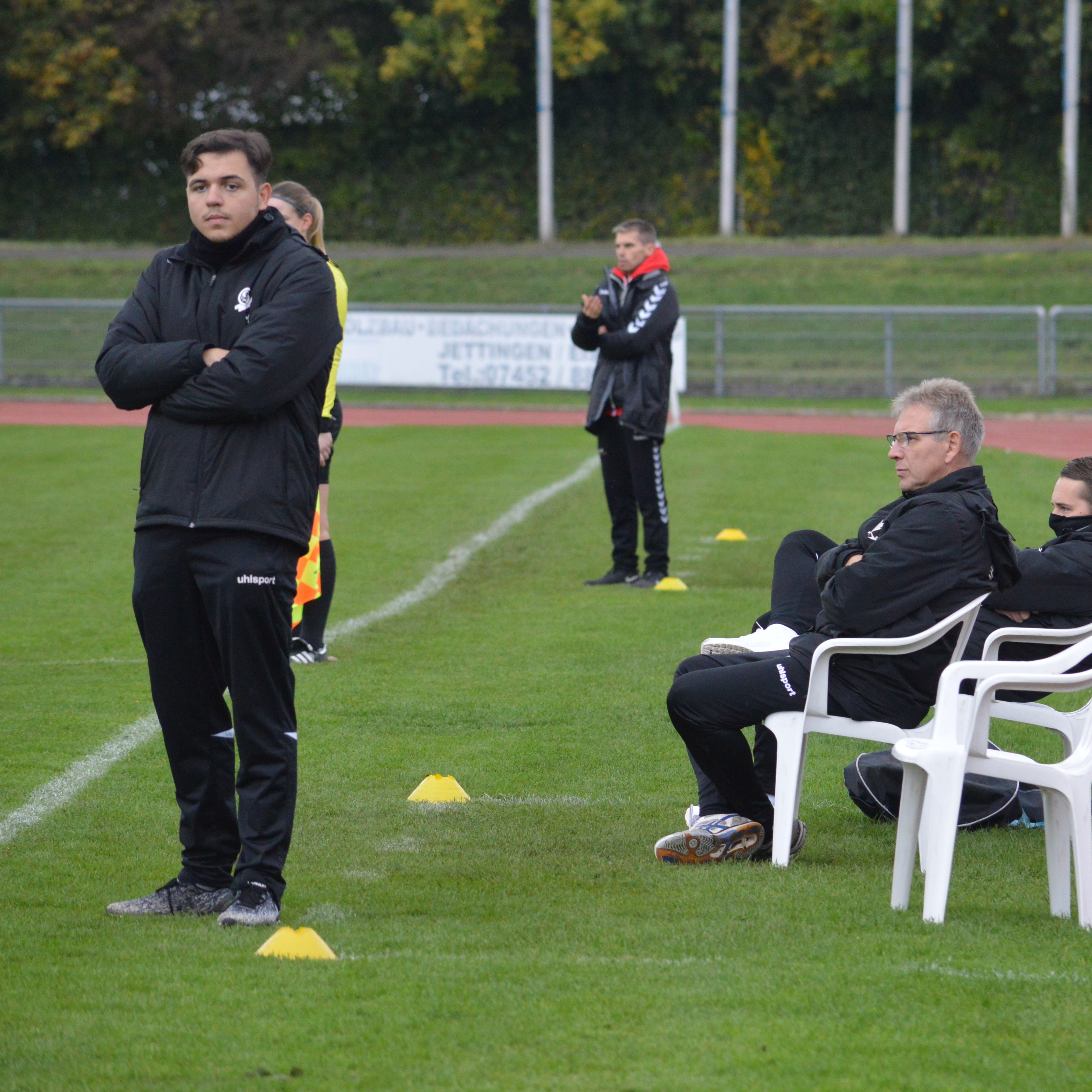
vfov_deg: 5.9
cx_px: 656
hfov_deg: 5.9
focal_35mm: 298
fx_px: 10623
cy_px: 547
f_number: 5
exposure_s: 1/500
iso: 1800
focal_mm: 155
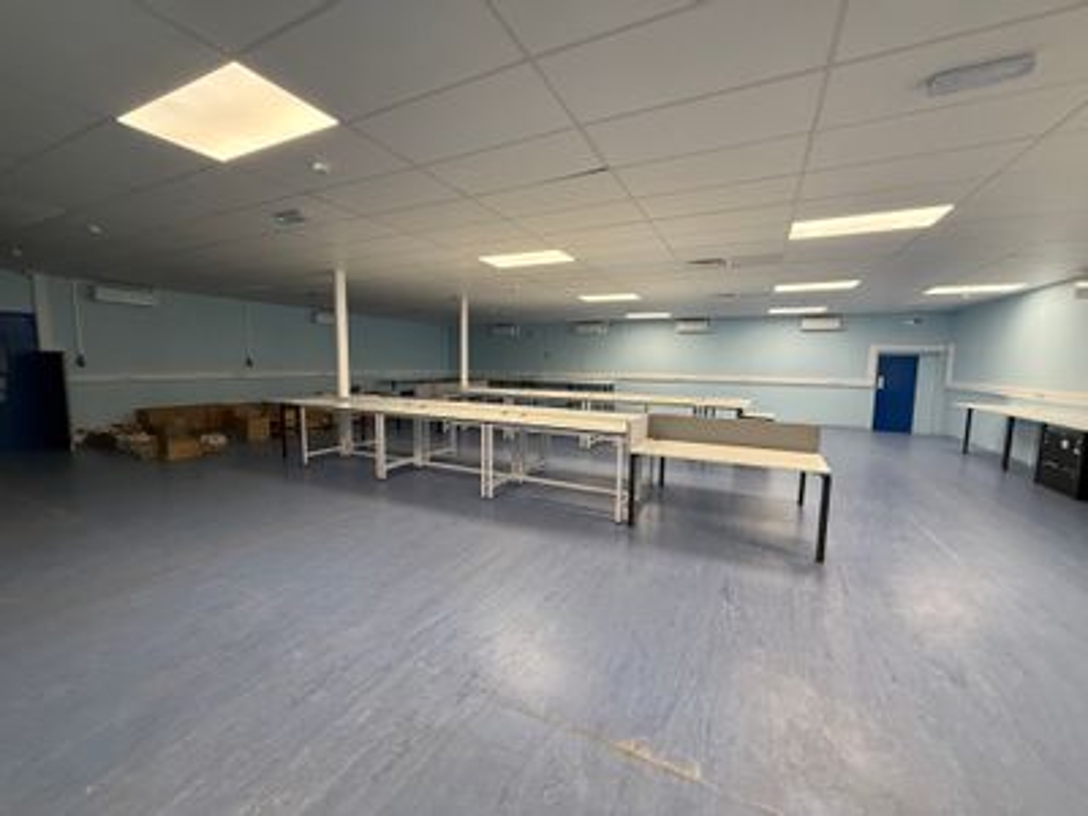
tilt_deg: -5.7
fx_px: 440
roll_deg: -0.6
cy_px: 408
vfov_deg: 85.7
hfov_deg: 102.1
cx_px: 544
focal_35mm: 14
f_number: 2.2
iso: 250
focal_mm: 2.22
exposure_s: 1/100
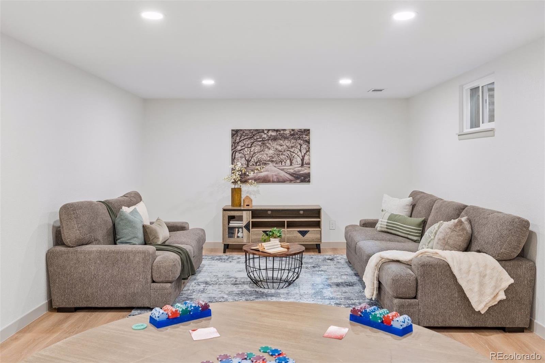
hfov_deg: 63.7
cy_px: 182
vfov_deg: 44.9
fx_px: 439
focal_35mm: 29
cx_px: 272
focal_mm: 29
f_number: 9
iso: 400
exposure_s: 1/4
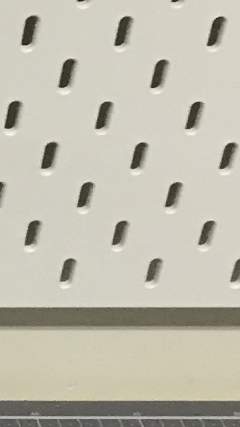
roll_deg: +0.2
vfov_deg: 13.3
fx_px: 1812
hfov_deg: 6.7
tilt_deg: -36.1
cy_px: 413
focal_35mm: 160
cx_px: -543
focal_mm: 3.99
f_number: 1.8
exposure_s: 1/17
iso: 40
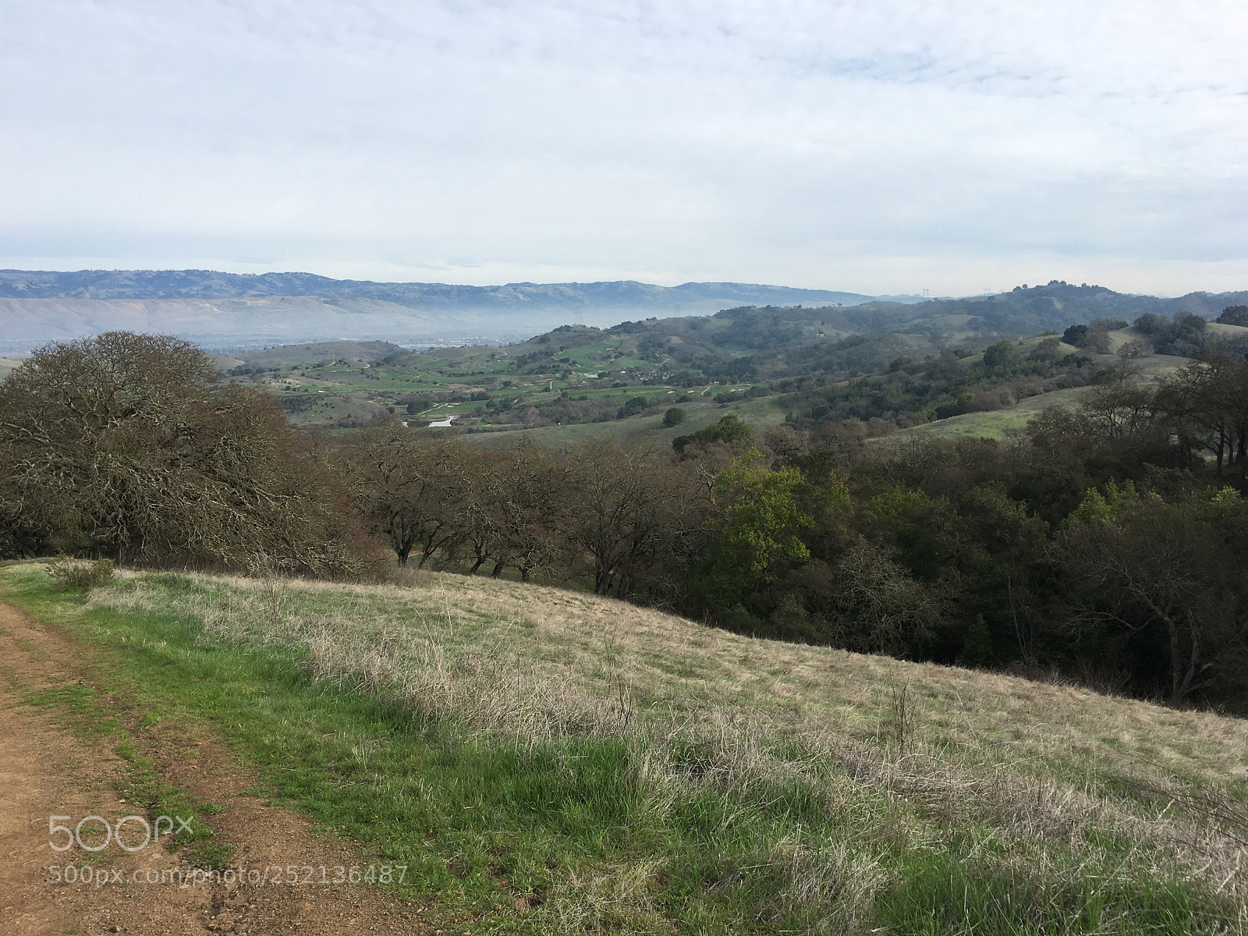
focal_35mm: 29
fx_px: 1046
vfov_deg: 48.2
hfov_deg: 61.7
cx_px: 624
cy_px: 468
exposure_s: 1/1508
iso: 25
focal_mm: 4.15
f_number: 2.2
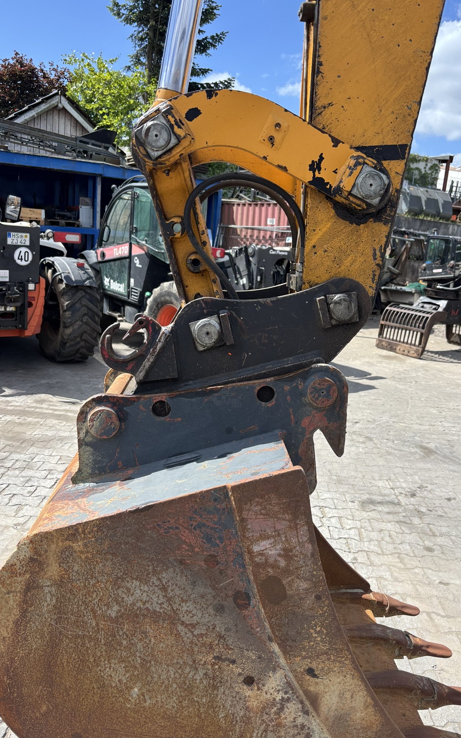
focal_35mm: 28
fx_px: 563
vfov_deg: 66.5
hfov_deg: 44.5
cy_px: 364
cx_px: 243
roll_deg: -5.3
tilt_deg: -10.8
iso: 50
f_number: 1.6
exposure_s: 1/1845
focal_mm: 5.96
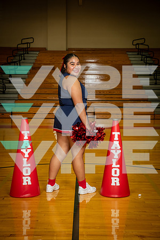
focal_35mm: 66
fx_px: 440
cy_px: 120
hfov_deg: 20.6
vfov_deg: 30.5
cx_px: 80
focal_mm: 66
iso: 800
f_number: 7.1
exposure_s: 1/160
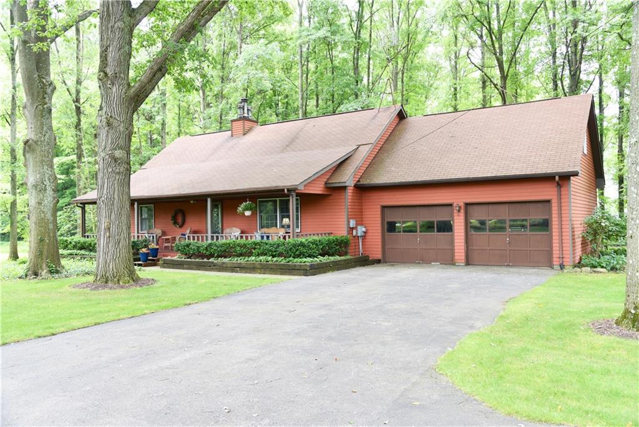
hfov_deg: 61.9
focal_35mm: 30
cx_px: 320
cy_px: 214
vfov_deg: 43.6
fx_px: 533
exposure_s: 1/125
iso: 400
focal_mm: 30
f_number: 5.6
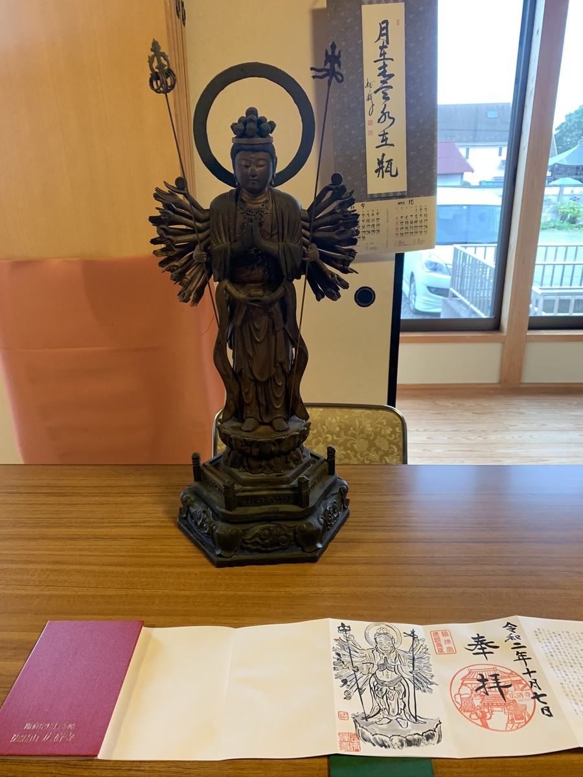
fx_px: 584
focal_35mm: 26
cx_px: 292
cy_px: 388
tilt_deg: -19.2
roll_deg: +0.3
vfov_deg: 67.3
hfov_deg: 53.1
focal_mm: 4.25
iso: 200
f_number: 1.8
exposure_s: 1/60
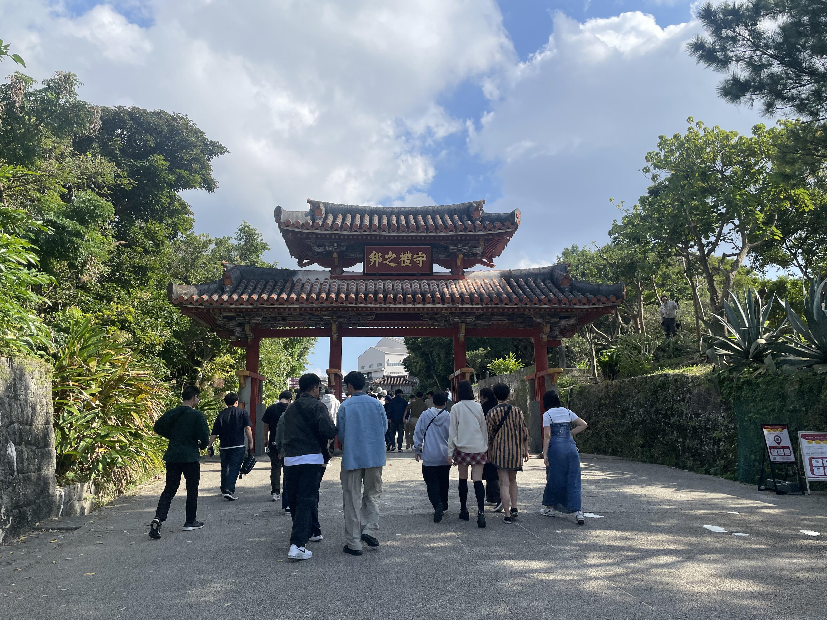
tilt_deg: +14.2
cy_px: 317
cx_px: 404
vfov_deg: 51.3
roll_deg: +2.3
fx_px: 645
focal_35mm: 27
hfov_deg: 65.3
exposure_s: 1/3401
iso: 32
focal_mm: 4.2
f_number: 1.6
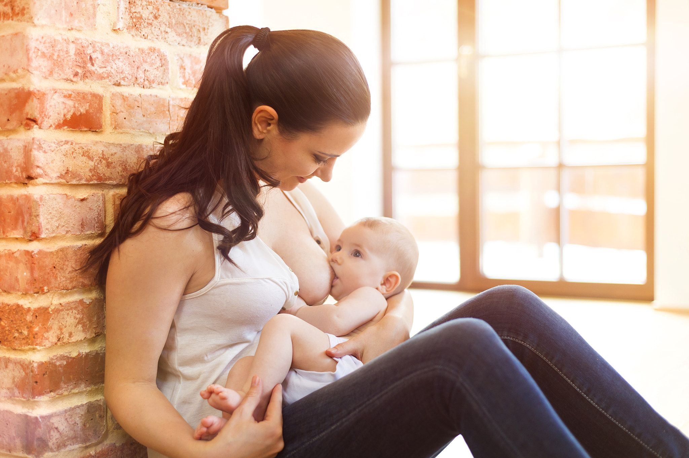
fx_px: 956
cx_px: 344
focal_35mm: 50
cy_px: 229
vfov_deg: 27.0
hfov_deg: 39.6
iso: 1000
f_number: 2.5
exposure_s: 1/250
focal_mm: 50
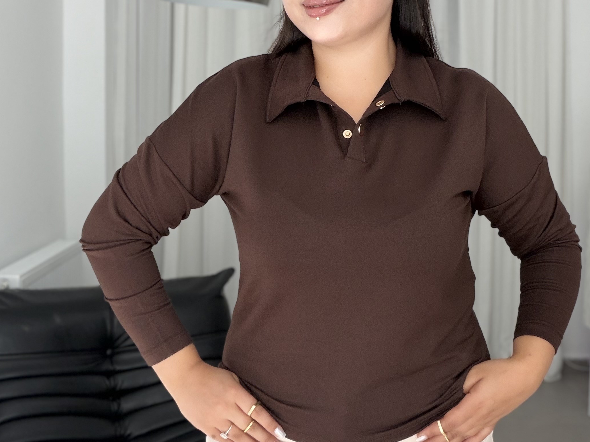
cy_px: 162
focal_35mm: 45
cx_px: 326
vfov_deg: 32.0
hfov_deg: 42.0
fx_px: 767
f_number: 1.9
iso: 80
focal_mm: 2.71
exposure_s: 1/84
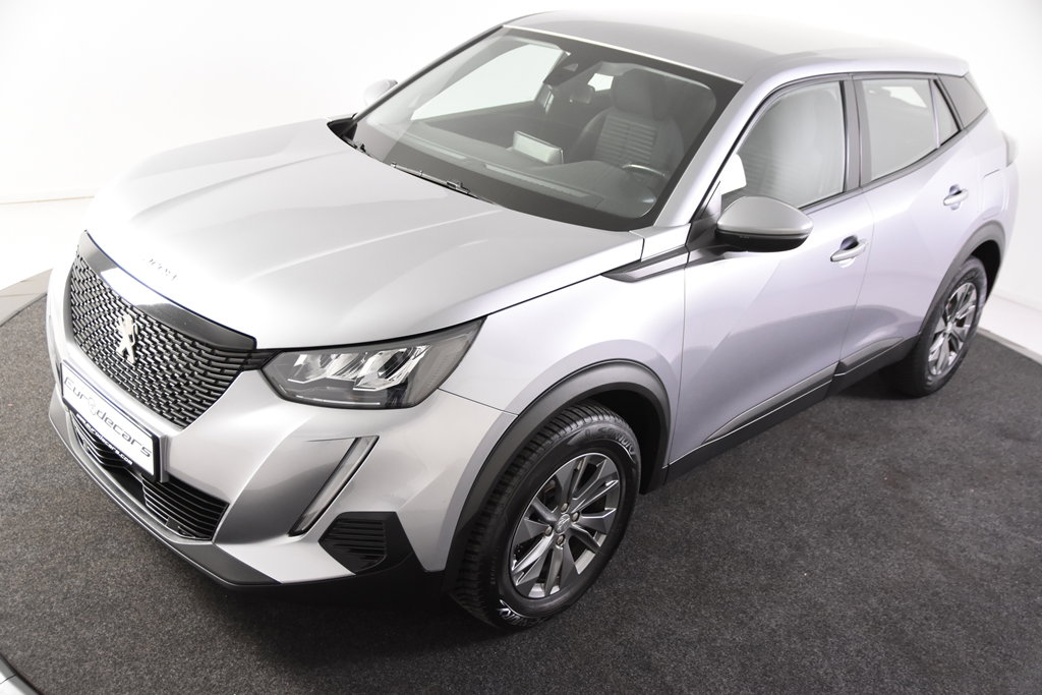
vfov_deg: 36.9
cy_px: 348
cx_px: 521
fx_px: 1042
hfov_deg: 53.1
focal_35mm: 36
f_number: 3.5
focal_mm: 24
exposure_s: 1/50
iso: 1600
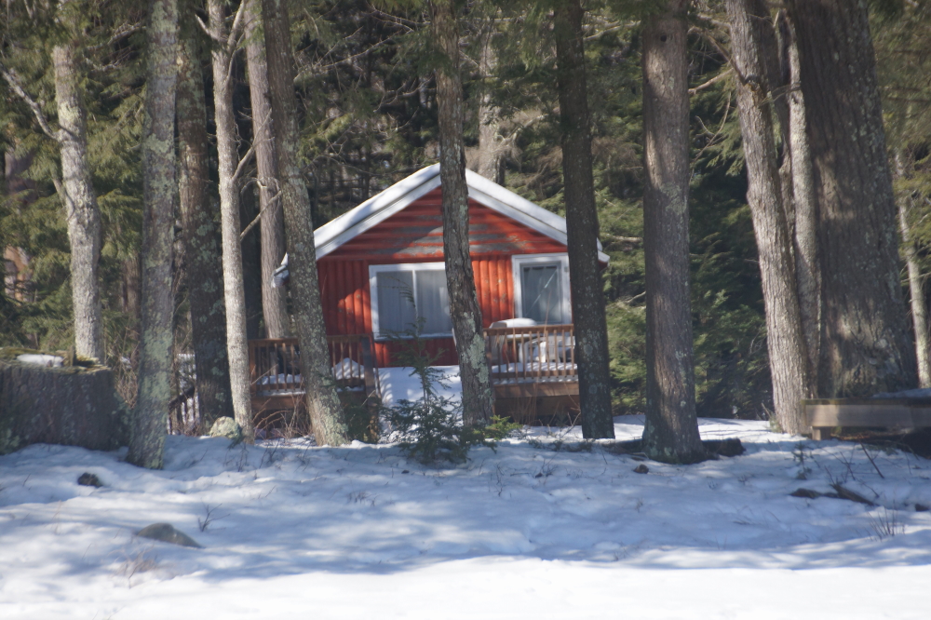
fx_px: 5817
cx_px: 466
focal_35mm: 225
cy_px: 310
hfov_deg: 9.2
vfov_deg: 6.1
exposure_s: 1/250
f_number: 5.6
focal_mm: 150
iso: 250
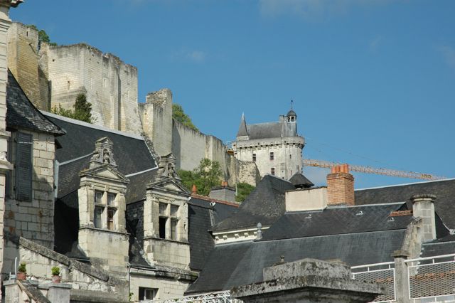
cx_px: 228
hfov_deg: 19.5
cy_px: 152
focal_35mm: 105
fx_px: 1326
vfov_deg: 13.0
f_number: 11
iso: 250
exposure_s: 1/500
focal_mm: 70
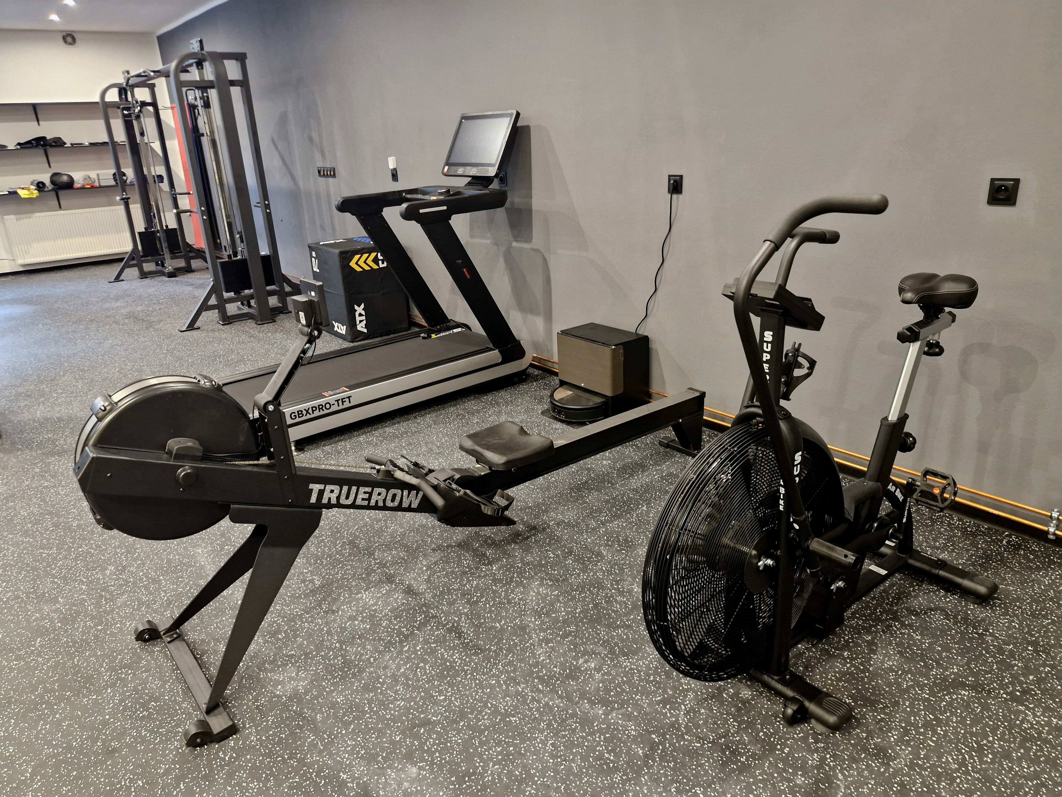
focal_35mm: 23
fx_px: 706
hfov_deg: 73.9
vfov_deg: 58.9
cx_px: 531
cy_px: 398
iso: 640
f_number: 1.8
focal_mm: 5.54
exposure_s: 1/33
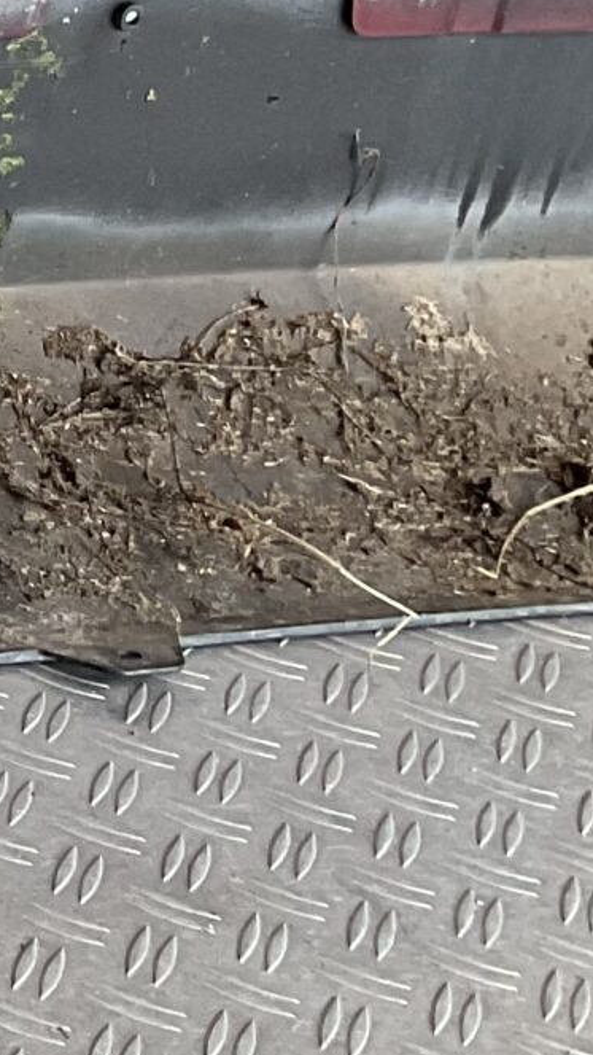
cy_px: 150
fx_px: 3410
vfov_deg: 17.4
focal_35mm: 122
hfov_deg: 8.2
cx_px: -1302
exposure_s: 1/60
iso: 40
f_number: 1.8
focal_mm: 3
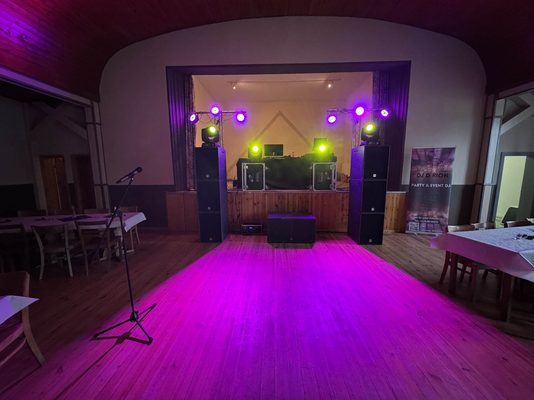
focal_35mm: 14
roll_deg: +0.9
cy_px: 200
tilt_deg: -8.1
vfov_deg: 85.7
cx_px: 267
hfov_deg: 102.1
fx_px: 216
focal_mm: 2.22
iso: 640
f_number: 2.2
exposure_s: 1/47
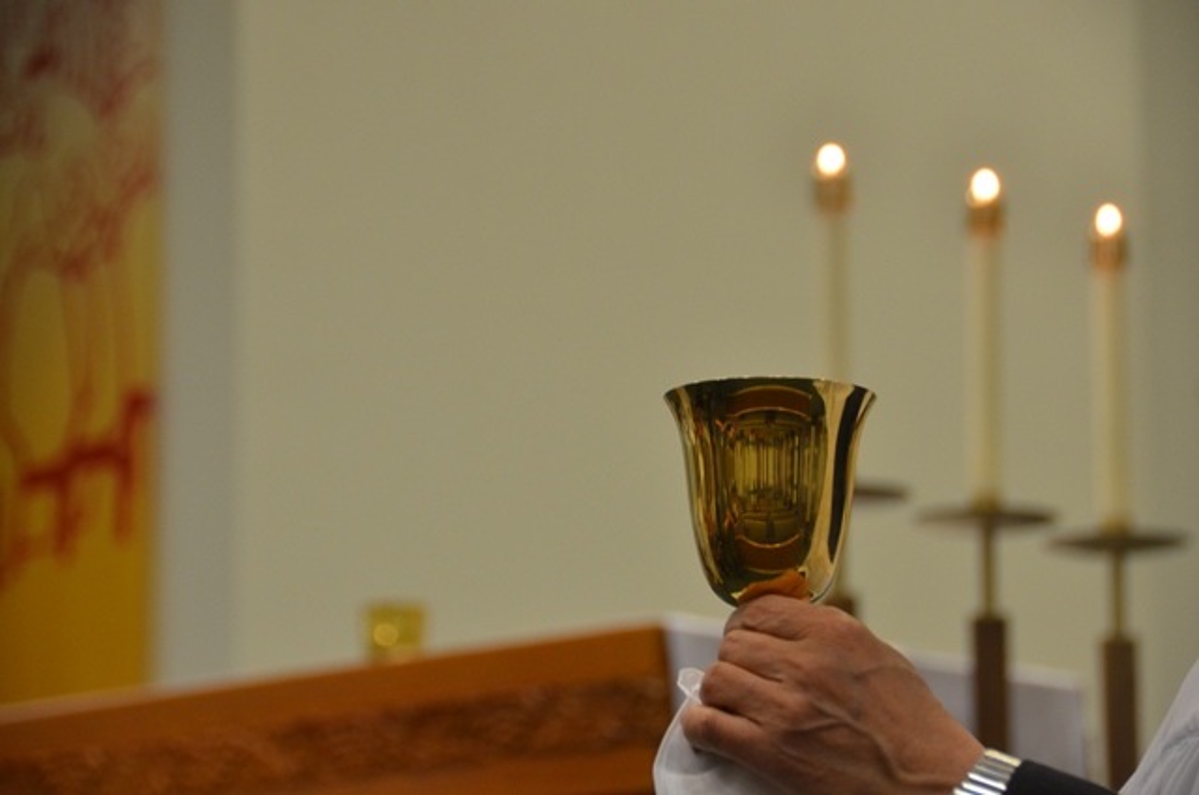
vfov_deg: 9.6
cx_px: 600
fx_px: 4737
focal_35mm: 142
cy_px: 398
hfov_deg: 14.4
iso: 800
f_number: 5.3
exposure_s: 1/30
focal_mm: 95
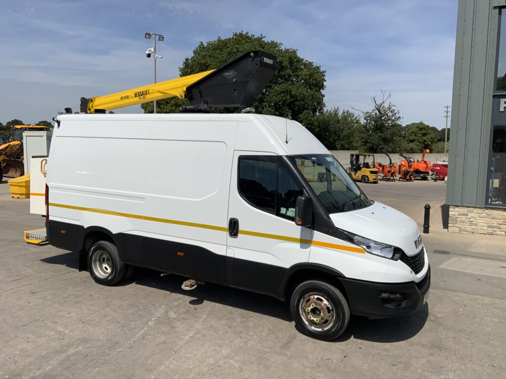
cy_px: 190
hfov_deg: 61.7
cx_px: 253
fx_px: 424
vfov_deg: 48.2
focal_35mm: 29
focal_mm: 3
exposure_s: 1/4785
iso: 20
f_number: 1.8
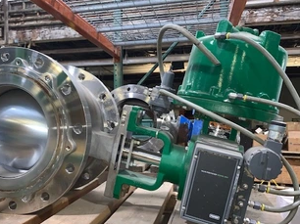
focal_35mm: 34
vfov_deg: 41.6
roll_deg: +0.2
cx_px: 120
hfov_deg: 53.6
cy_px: 133
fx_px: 294
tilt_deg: -1.2
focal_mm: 4.25
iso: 80
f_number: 1.8
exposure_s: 1/17
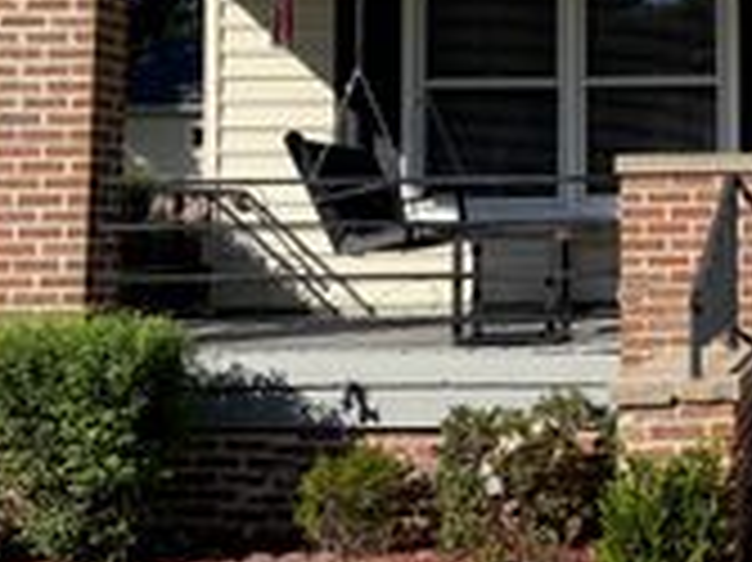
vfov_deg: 18.7
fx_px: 1693
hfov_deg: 22.3
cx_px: 986
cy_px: 92
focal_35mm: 78
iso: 50
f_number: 1.6
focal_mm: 5.96
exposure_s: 1/5348
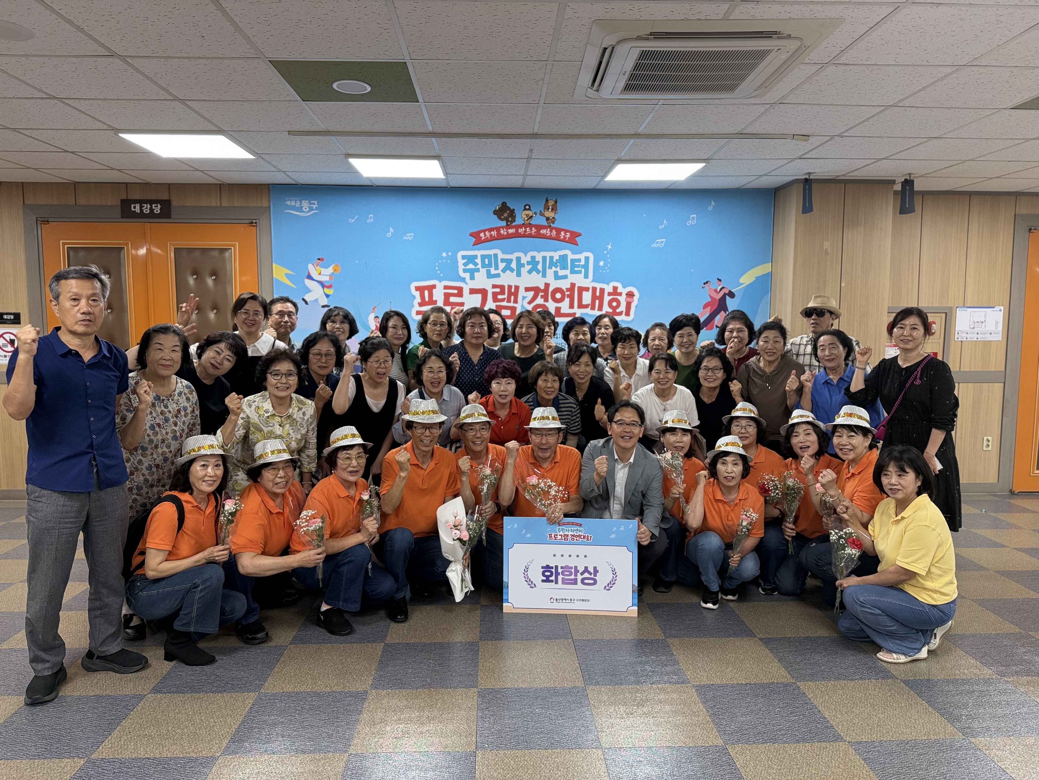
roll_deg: -0.2
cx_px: 520
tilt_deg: -5.6
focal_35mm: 24
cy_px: 390
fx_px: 720
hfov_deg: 71.6
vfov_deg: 56.8
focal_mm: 6.76
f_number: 1.78
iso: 250
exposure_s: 1/120
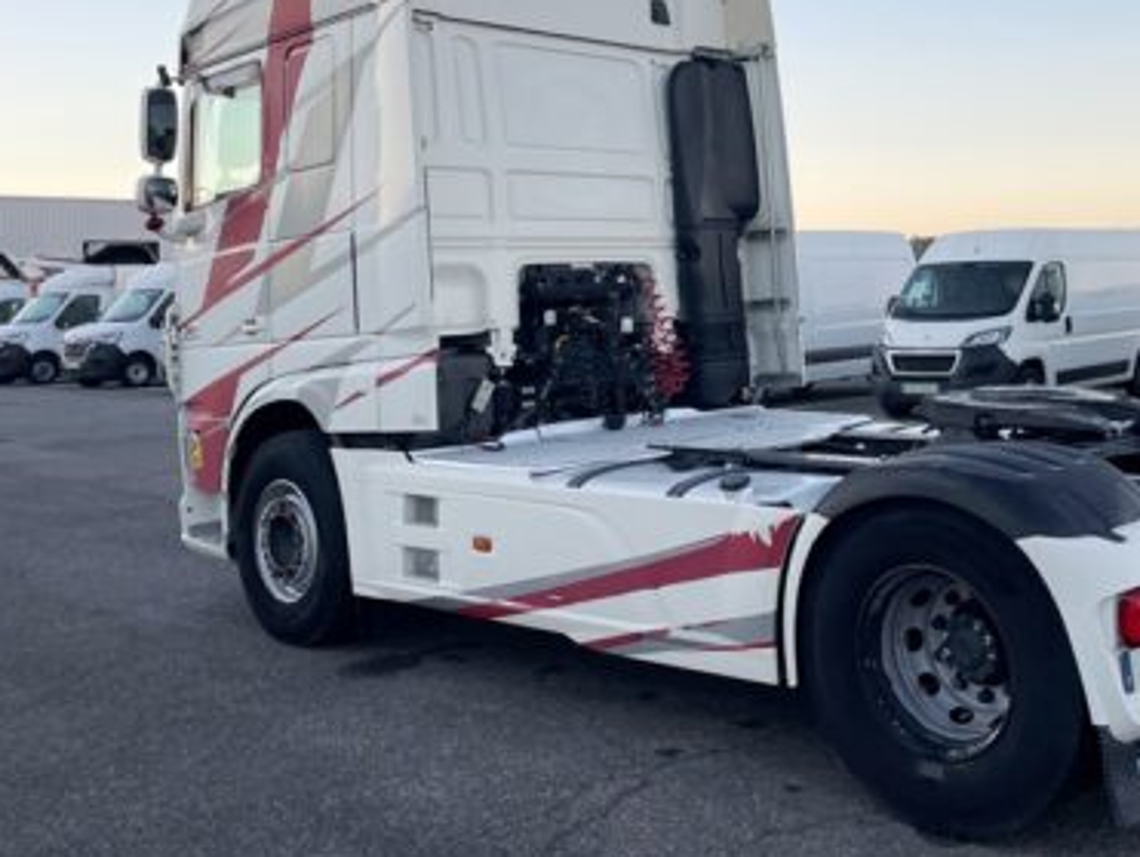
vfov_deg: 33.8
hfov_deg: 44.2
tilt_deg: +1.9
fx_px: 1385
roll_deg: +2.2
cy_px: 237
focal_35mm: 42
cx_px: 741
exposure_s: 1/334
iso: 32
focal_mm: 4.2
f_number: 1.6
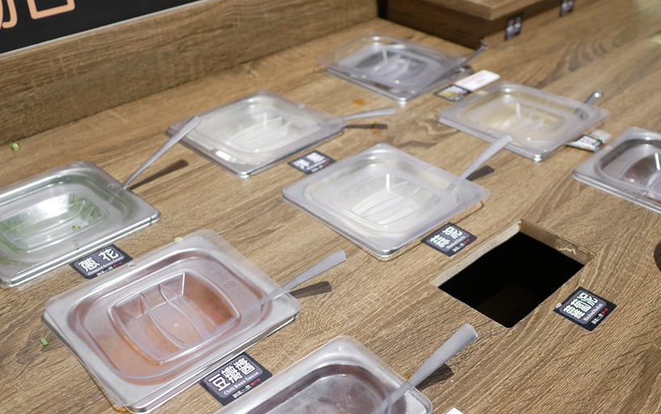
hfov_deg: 50.4
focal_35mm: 39
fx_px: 703
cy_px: 280
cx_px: 346
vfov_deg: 32.5
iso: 500
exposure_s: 1/60
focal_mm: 15
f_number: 1.7
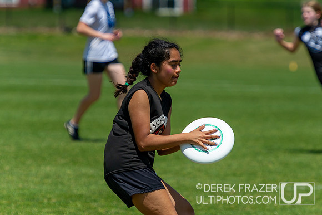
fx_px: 3111
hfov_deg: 5.9
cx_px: 180
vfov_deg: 3.9
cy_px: 108
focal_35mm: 348
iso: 280
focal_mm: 220
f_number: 4
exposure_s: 1/3200
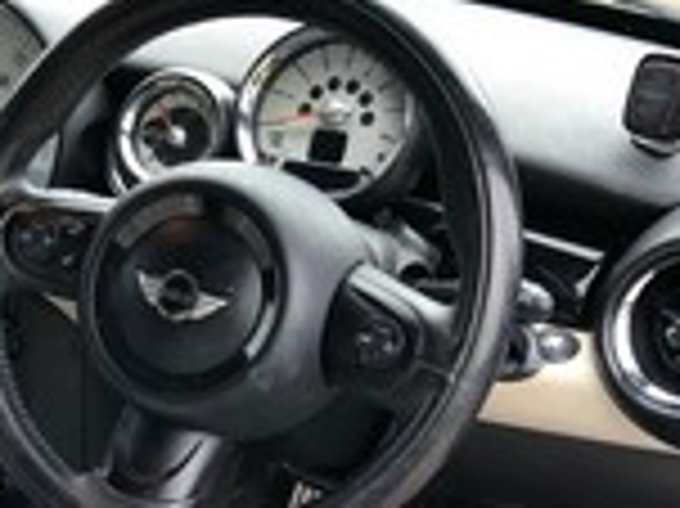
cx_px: 95
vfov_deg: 21.9
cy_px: 477
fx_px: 1276
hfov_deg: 28.9
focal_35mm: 65
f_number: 1.8
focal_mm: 4
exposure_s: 1/17
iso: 40
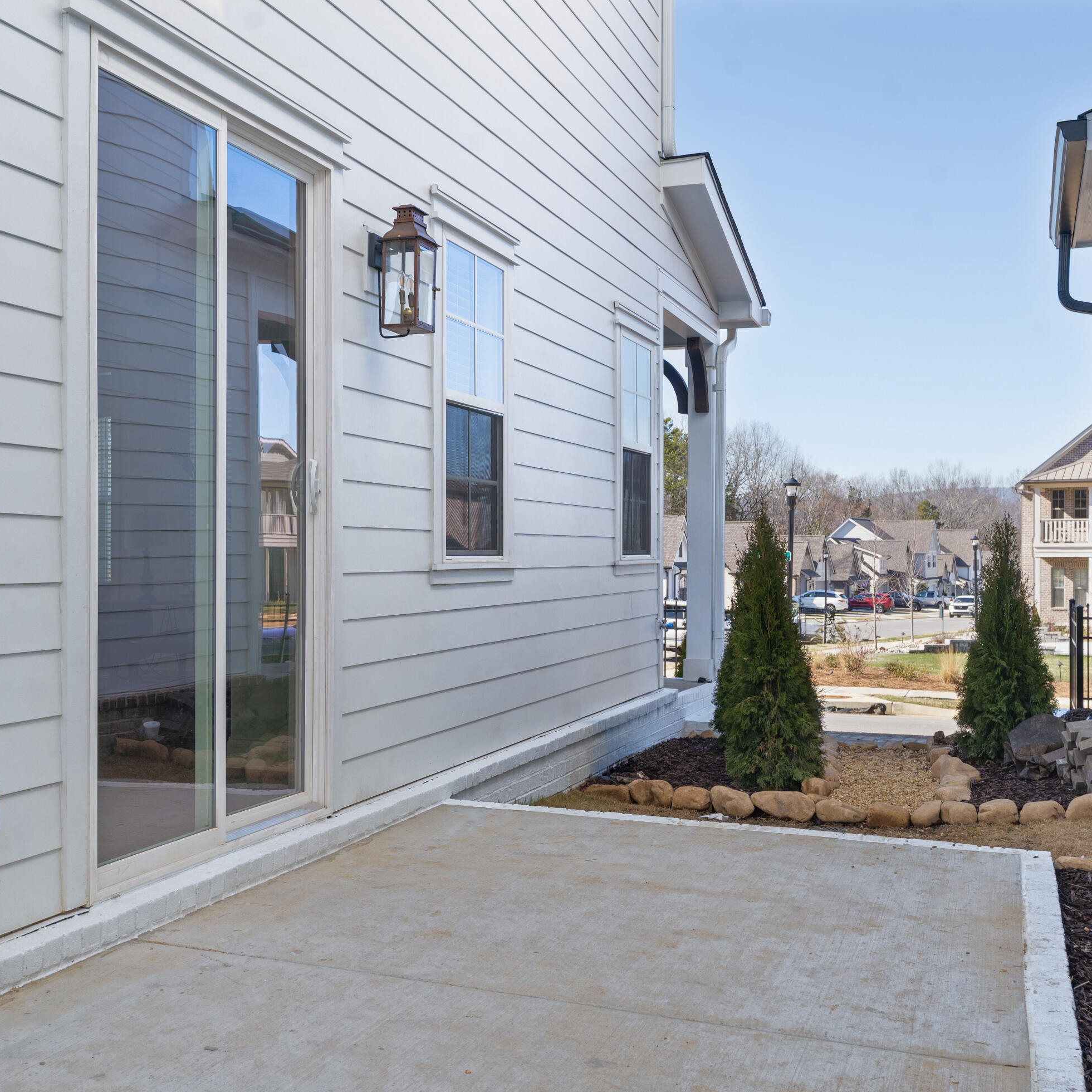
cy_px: 555
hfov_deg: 42.7
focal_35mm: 39
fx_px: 1392
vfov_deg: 42.8
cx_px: 448
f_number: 7.1
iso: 320
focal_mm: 30
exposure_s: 1/200
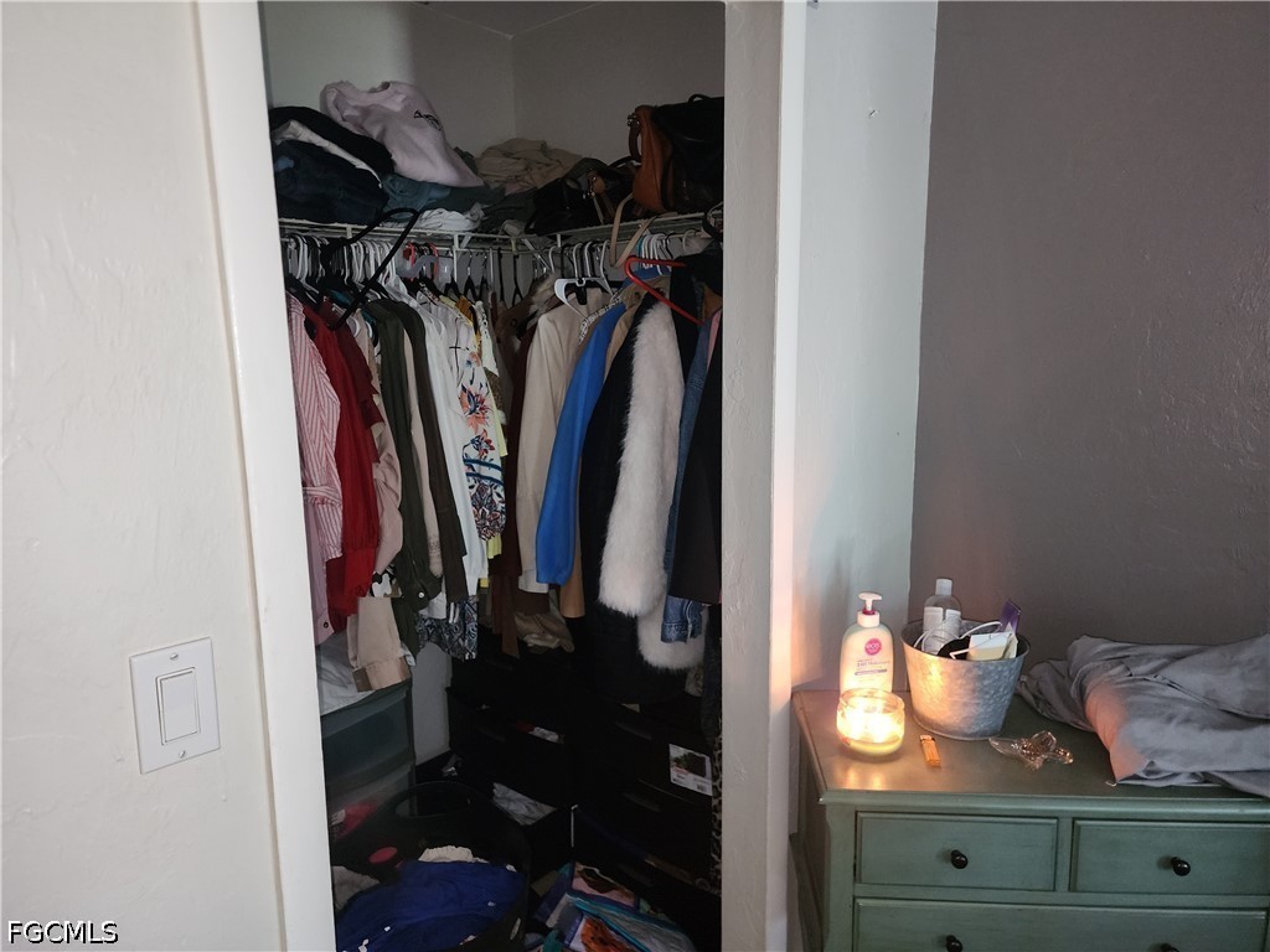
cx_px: 635
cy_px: 476
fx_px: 844
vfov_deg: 58.9
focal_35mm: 23
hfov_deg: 73.9
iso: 320
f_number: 1.8
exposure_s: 1/8
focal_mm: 6.4
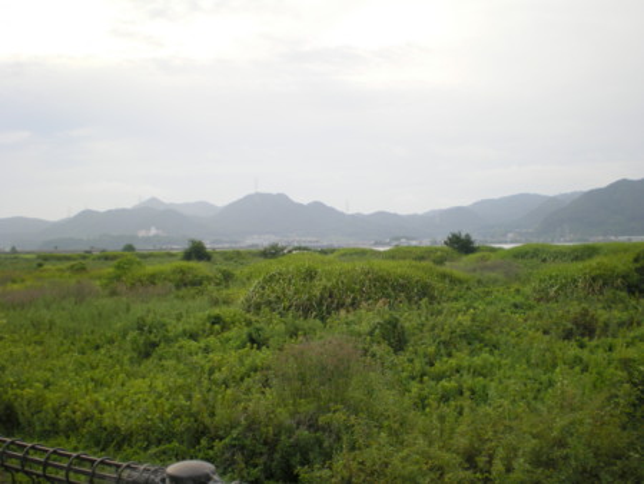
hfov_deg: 49.0
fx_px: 707
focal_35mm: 38
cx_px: 322
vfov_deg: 37.8
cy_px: 242
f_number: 3.1
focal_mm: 6.3
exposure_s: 1/100
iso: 64
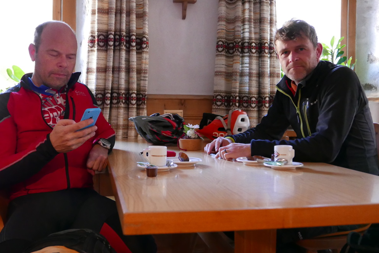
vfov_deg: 32.6
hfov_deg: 47.4
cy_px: 109
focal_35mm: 41
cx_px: 186
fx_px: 432
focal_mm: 15.4
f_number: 2.3
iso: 3200
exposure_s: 1/80
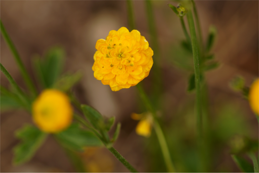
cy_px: 86
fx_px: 1079
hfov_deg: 13.7
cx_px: 130
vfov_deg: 9.1
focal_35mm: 150
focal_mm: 100
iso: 100
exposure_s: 1/500
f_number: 2.8
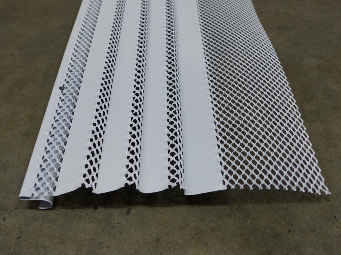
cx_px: 170
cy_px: 128
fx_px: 443
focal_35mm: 45
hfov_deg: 42.1
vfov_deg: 32.2
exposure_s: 1/60
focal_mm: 8.1
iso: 320
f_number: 2.8
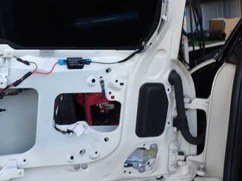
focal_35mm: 51
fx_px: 357
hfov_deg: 36.1
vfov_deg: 28.4
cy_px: 65
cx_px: 45
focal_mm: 5.4
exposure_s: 1/80
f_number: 3.2
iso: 100
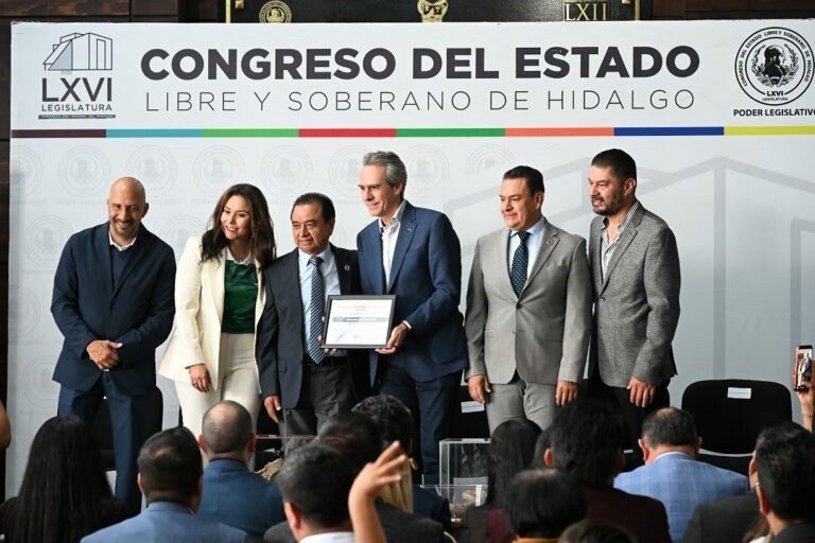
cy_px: 272
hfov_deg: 17.1
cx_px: 408
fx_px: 2716
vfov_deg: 11.4
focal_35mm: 120
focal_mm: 120
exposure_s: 1/100
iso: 5000
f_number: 7.1
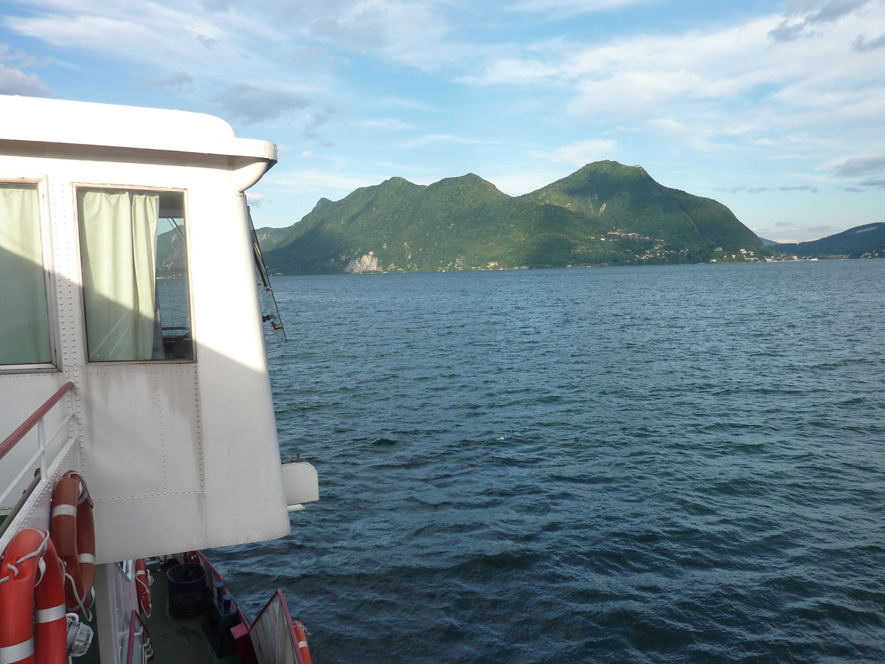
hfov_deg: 69.4
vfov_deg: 54.9
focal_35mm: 25
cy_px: 332
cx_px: 442
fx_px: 639
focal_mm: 4.1
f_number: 4
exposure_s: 1/320
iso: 125
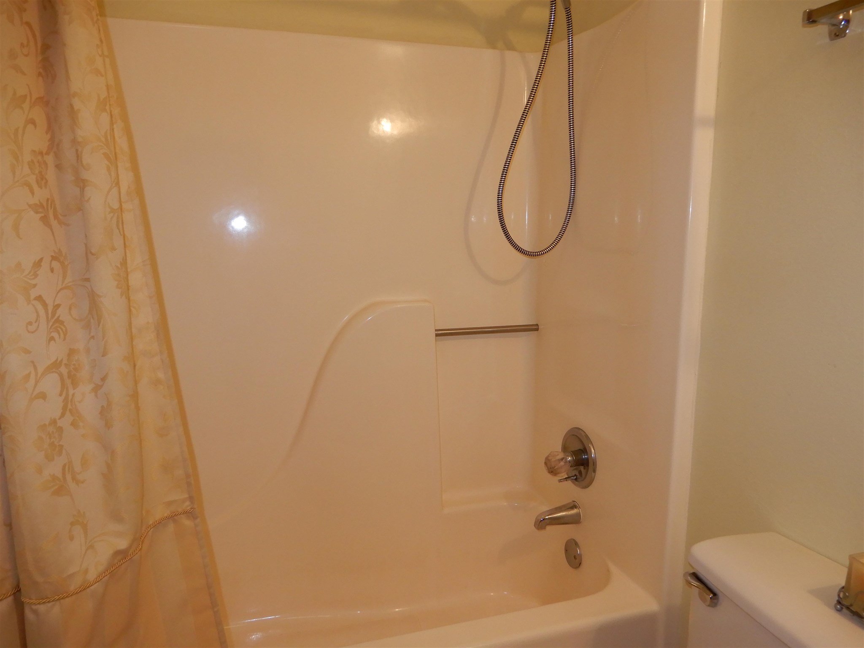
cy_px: 324
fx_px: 599
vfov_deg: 56.8
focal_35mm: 24
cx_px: 432
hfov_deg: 71.6
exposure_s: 1/30
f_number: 3.4
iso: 200
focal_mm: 4.3
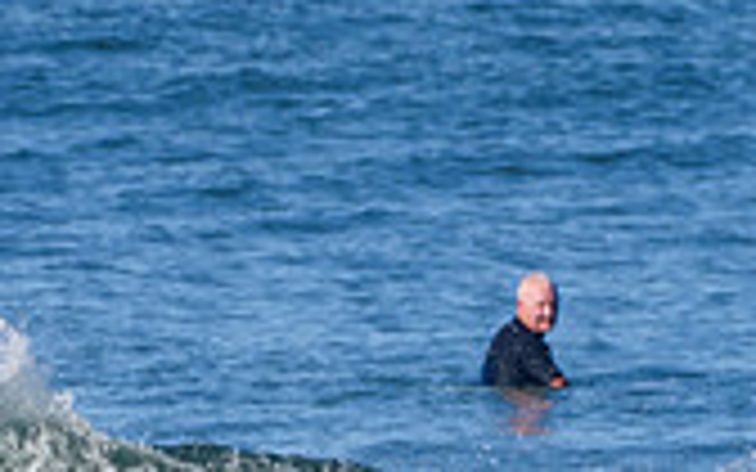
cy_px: 596
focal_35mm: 2640
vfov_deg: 0.5
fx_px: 54393
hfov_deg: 0.8
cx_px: 729
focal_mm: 500
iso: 360
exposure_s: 1/2000
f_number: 5.6
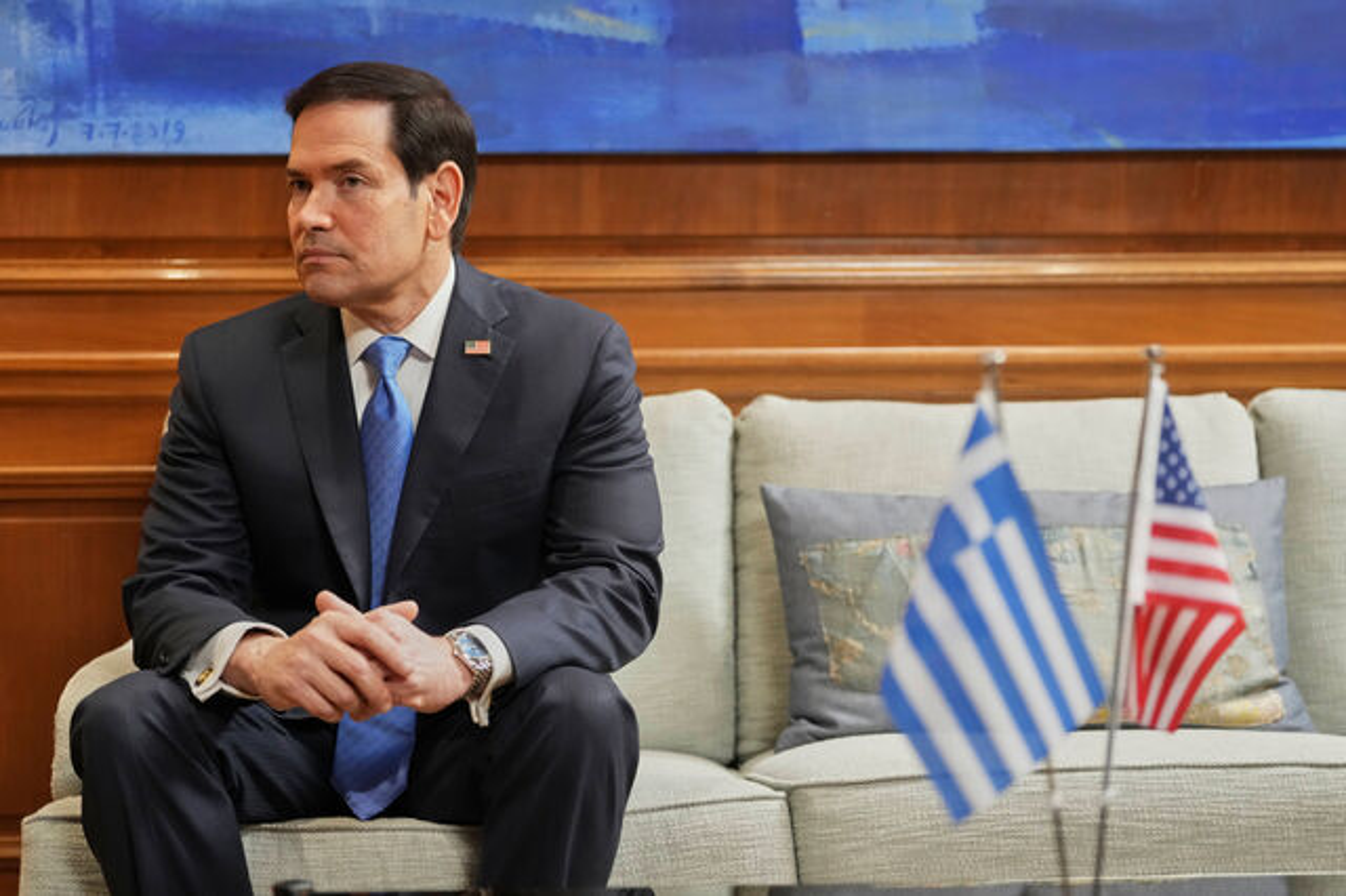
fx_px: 2616
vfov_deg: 19.4
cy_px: 448
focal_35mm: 70
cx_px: 673
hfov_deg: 28.9
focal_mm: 70
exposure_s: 1/400
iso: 3200
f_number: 2.8
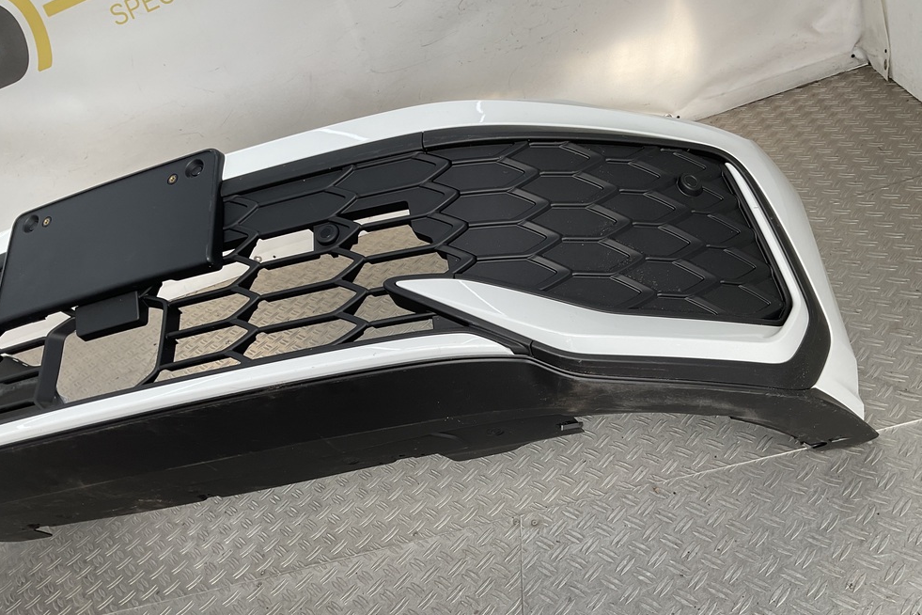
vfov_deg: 42.3
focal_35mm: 31
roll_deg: +24.9
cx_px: 471
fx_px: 794
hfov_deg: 60.3
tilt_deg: -32.5
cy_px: 339
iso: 16
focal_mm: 3
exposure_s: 1/214
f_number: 1.8
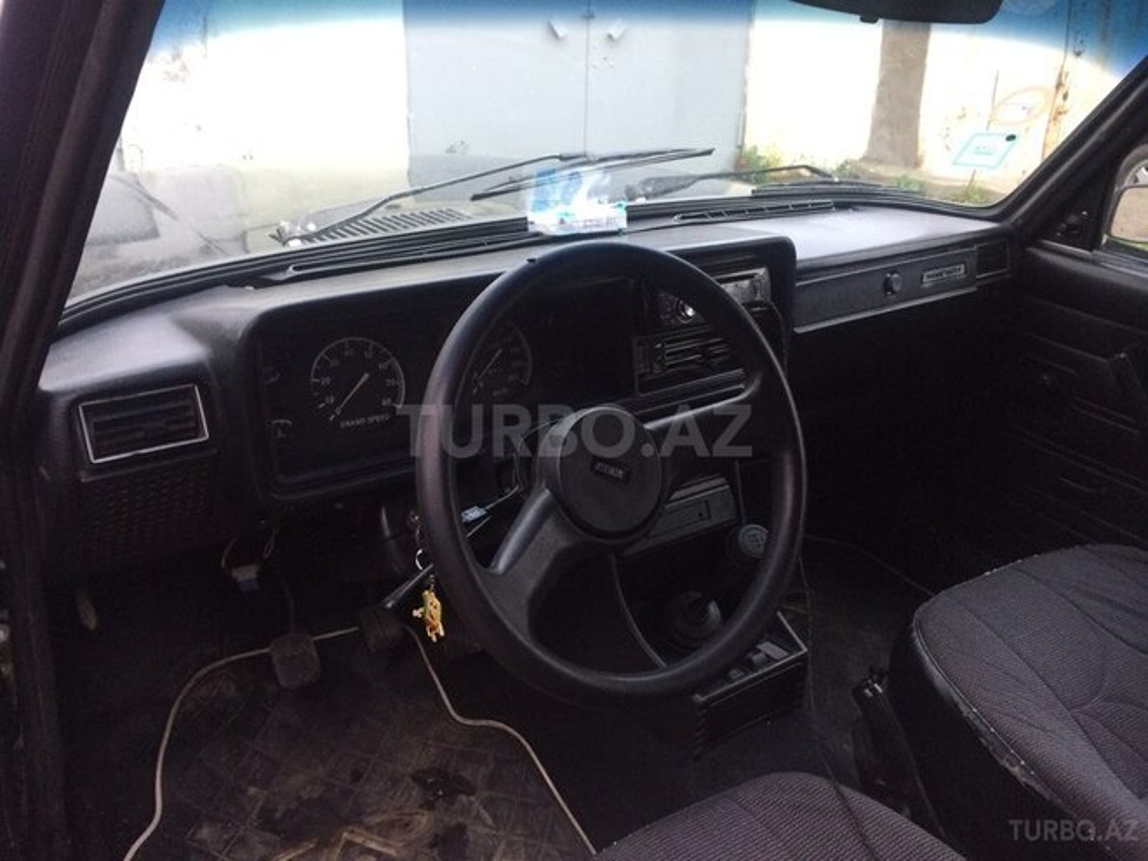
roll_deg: -1.2
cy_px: 430
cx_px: 574
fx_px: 962
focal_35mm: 29
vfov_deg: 48.2
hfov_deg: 61.7
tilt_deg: -21.2
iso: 160
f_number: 2.2
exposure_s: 1/33
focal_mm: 4.15
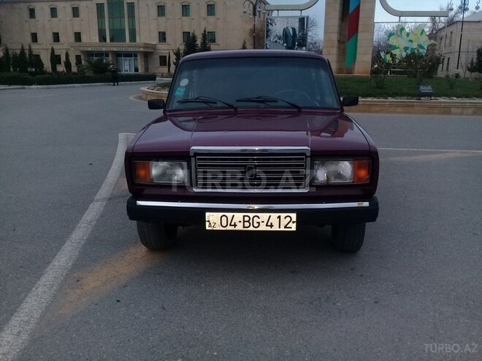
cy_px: 180
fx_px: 432
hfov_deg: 58.4
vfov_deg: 45.4
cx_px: 241
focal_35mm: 31
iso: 64
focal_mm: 3.3
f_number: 2.2
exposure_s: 1/50
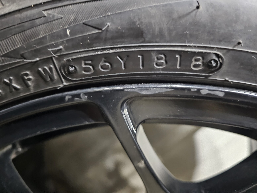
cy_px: 96
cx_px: 128
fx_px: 171
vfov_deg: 58.9
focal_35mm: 23
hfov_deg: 73.9
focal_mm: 6.3
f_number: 1.7
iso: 1250
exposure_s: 1/25
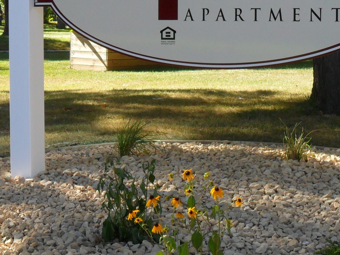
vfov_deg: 14.3
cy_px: 68
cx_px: 186
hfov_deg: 19.1
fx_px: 1012
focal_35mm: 103
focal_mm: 7.8
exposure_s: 1/180
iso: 100
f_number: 4.5
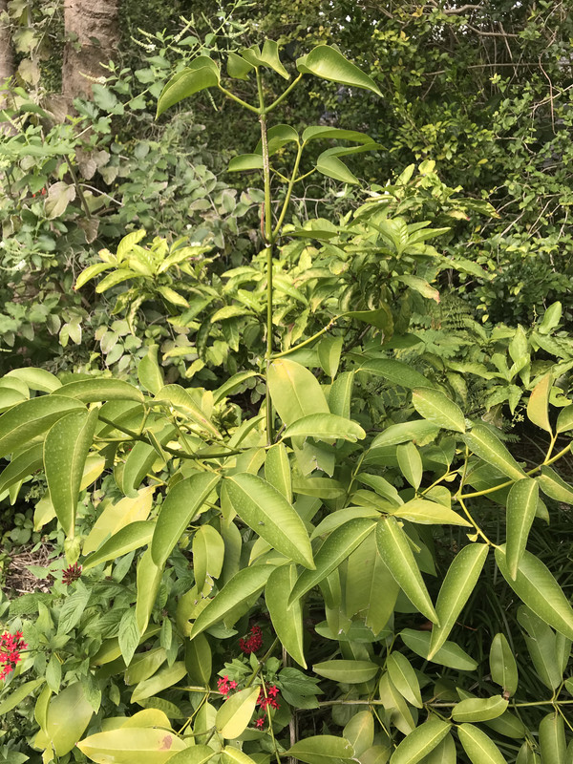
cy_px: 382
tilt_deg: -17.4
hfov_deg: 49.7
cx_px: 286
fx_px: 618
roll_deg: -1.4
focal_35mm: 28
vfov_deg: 63.4
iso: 20
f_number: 1.8
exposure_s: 1/471
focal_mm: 3.99
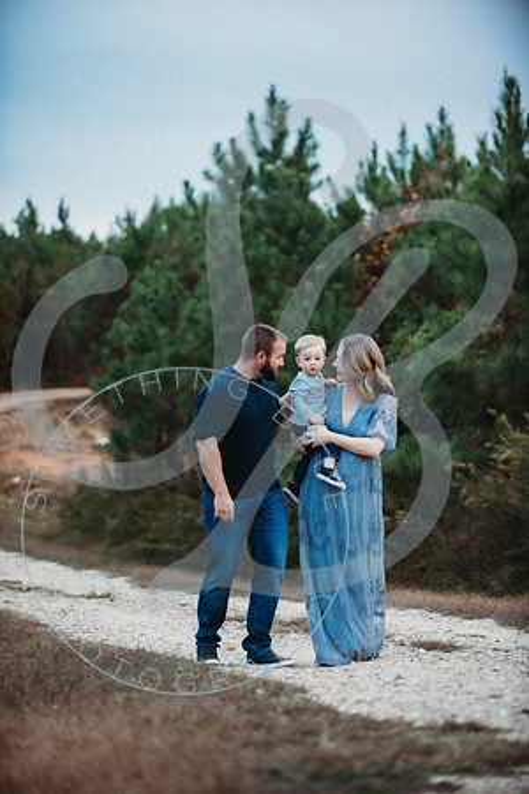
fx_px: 2557
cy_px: 397
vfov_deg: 17.6
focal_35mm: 116
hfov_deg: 11.8
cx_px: 264
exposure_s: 1/250
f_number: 2.8
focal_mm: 116
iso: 640
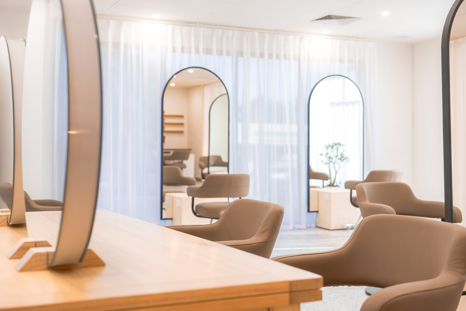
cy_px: 156
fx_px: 647
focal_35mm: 50
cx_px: 233
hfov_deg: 39.6
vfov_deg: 27.0
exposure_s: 1/125
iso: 320
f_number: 3.5
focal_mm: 50
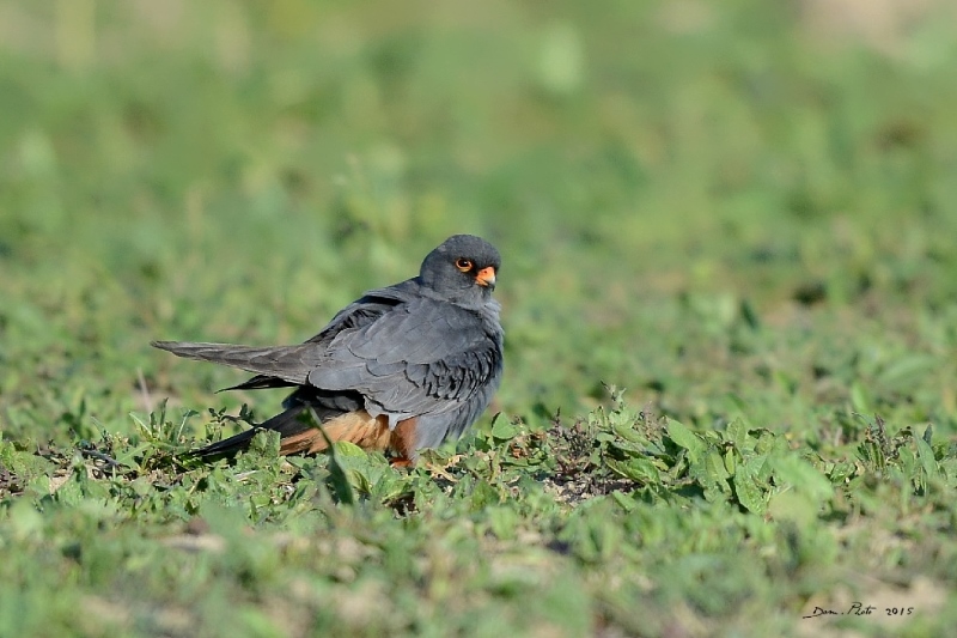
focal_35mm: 500
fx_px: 13288
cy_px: 319
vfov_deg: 2.7
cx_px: 478
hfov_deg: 4.1
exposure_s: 1/3200
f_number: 4
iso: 500
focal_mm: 500
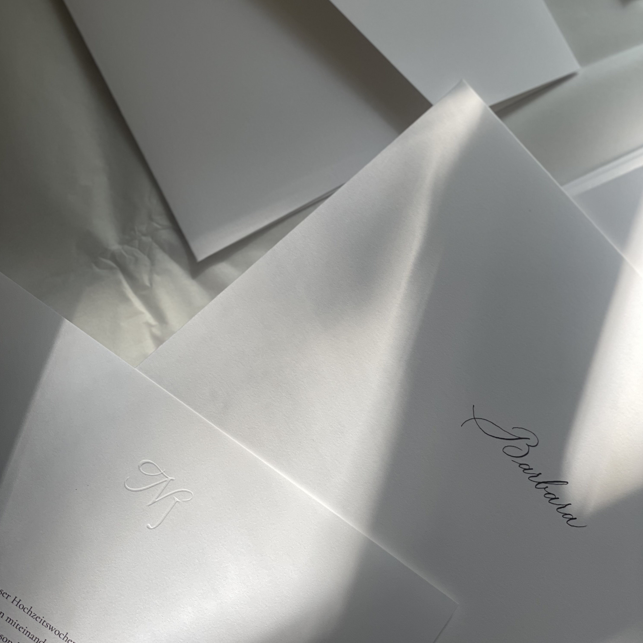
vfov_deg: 27.6
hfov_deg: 27.7
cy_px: 226
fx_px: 1303
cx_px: 319
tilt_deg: -82.0
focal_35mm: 62
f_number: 2
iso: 25
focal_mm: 6
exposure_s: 1/122
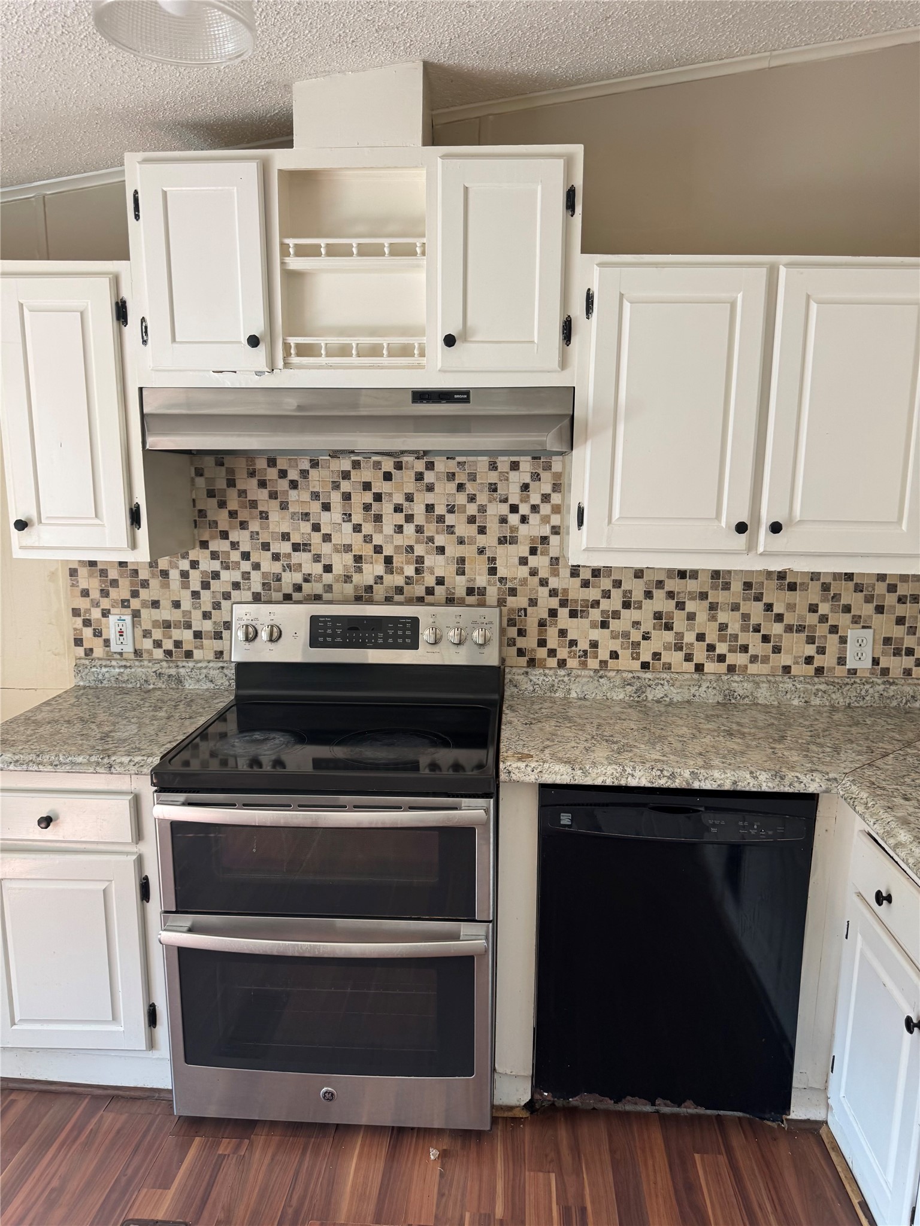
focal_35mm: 24
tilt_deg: -7.6
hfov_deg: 56.8
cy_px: 613
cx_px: 460
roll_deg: -3.2
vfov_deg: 71.6
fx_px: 850
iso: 100
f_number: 1.78
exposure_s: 1/121
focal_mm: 6.76
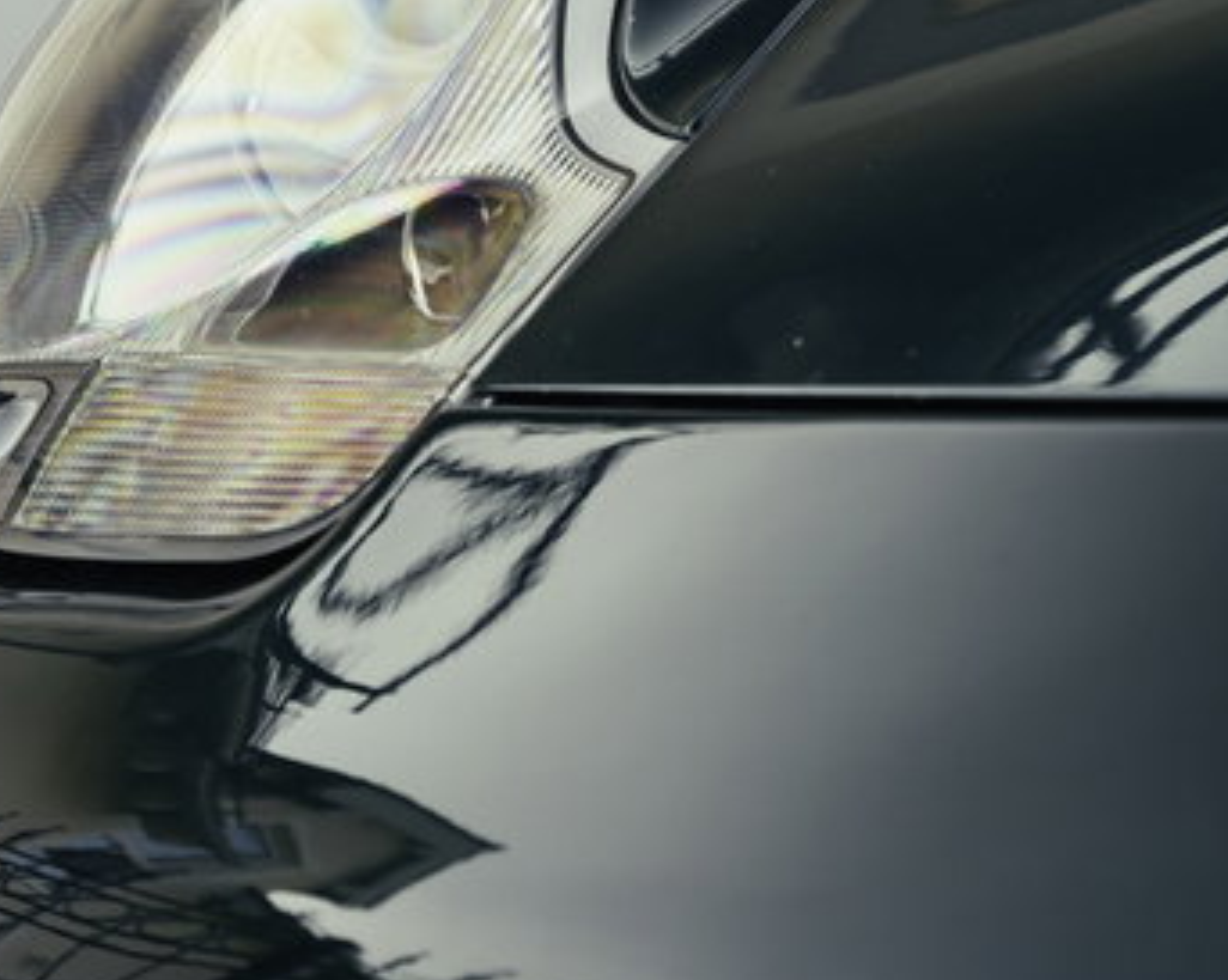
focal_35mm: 213
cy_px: 226
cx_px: 1038
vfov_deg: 7.2
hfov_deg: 9.1
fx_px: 7735
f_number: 4
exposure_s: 1/80
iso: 100
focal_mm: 67.6
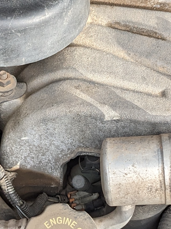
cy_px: 82
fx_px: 738
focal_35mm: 112
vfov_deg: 17.5
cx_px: 76
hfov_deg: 13.2
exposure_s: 1/435
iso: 54
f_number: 1.73
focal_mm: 4.38
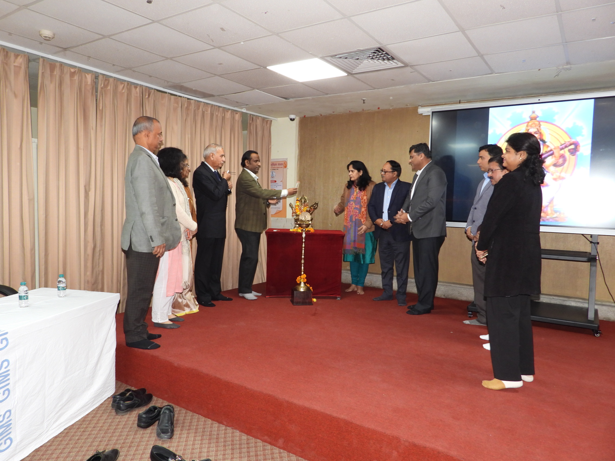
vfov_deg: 56.8
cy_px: 230
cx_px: 308
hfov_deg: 71.6
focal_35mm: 24
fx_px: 426
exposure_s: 1/30
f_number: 2.8
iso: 200
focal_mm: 4.3
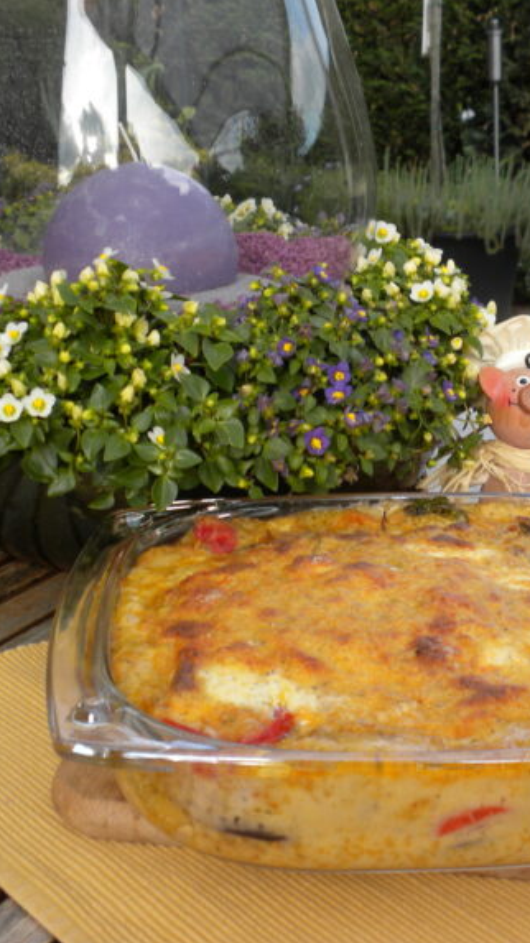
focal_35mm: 54
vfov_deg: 38.5
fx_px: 1350
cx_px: 364
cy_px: 472
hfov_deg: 22.1
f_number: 3.5
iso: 64
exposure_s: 1/115
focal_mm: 6.6
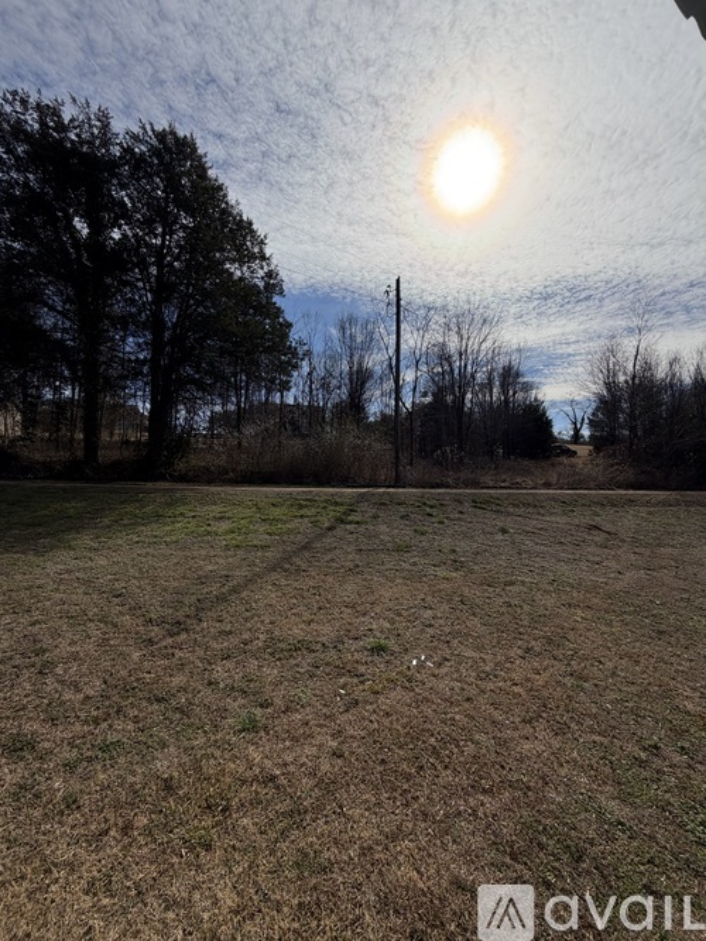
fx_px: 381
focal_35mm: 14
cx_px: 353
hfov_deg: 85.7
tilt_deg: +0.0
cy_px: 470
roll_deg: -0.3
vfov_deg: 102.1
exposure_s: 1/2976
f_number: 2.2
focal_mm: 2.22
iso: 25
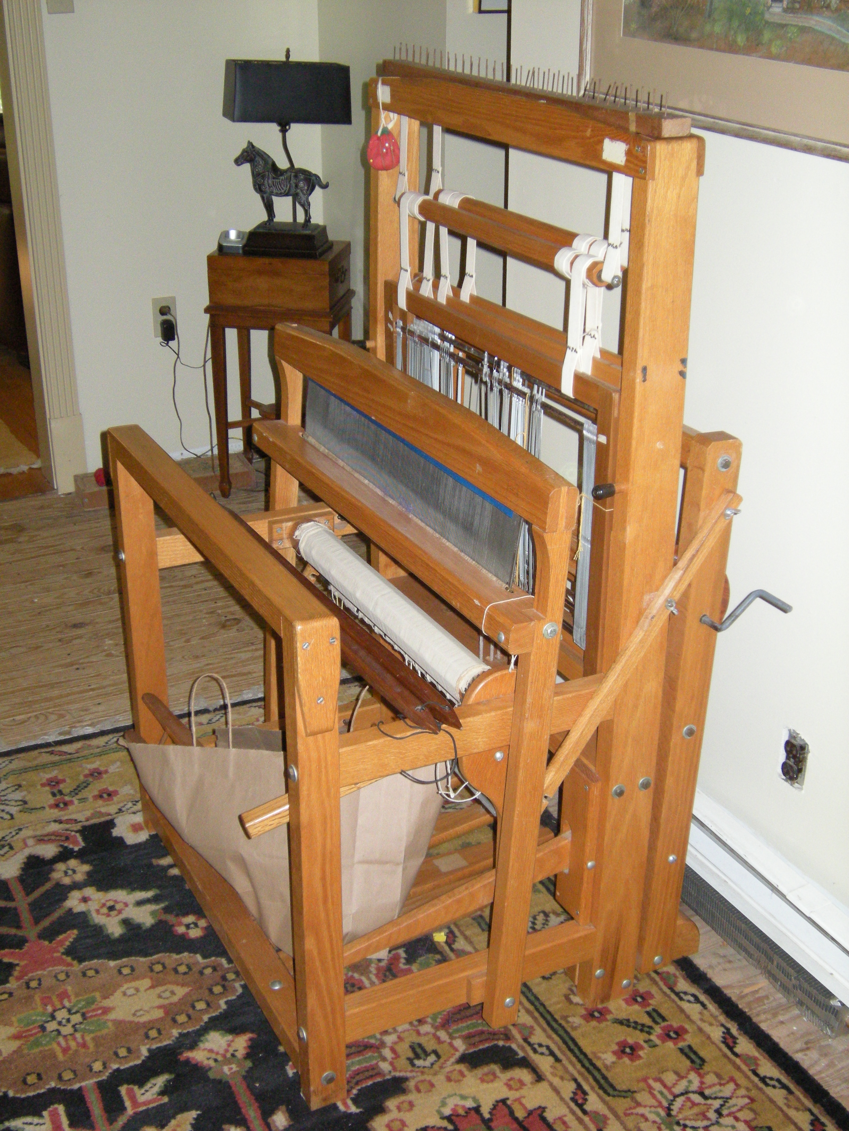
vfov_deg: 42.1
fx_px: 1472
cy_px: 566
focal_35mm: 45
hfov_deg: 32.2
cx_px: 424
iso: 380
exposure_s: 1/60
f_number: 3.5
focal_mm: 7.5
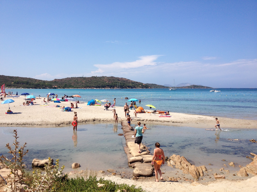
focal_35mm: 35
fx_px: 260
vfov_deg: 40.7
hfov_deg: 52.6
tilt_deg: -4.7
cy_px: 96
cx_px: 128
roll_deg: +0.2
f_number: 2.4
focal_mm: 4.28
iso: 50
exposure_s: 1/2304
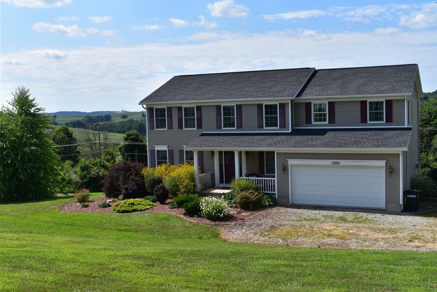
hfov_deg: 47.4
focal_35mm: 41
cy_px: 143
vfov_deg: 32.6
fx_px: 498
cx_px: 229
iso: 320
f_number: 11
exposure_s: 1/500
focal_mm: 26
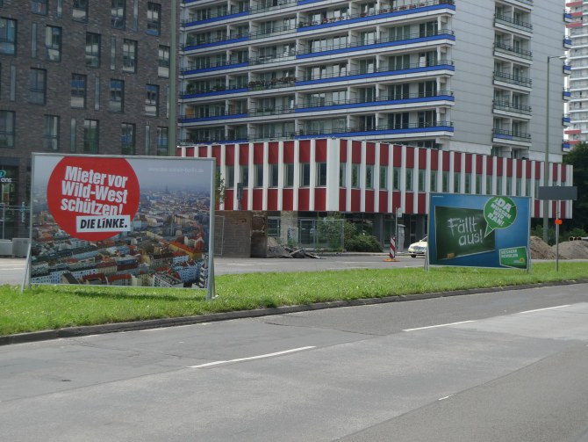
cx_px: 294
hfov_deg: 32.2
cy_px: 221
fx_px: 1020
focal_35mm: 60
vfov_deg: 24.4
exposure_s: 1/500
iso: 80
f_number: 3.2
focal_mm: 12.8
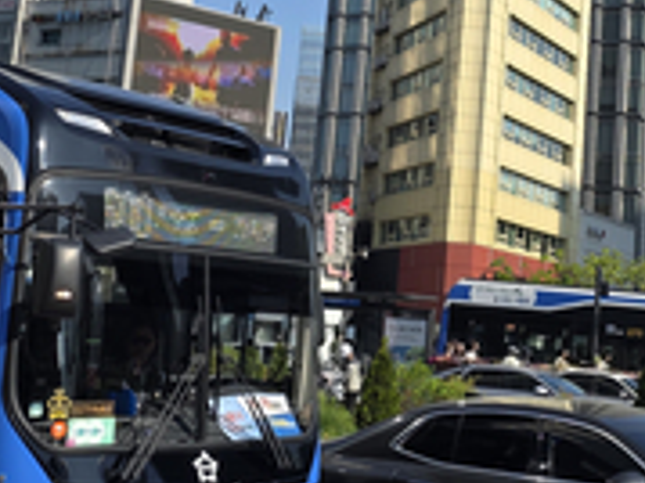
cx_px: 494
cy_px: 101
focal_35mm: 72
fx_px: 1341
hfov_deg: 26.7
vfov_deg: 20.2
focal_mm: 6.3
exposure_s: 1/10000
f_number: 1.7
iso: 80
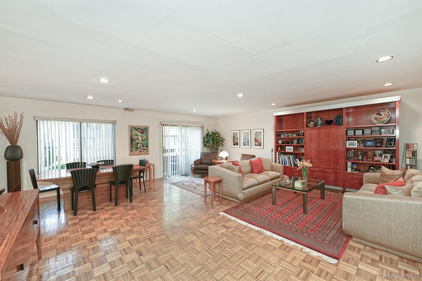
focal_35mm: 14
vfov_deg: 81.2
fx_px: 164
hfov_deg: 104.3
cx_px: 211
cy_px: 140
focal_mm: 14
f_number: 8
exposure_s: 1/50
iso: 800
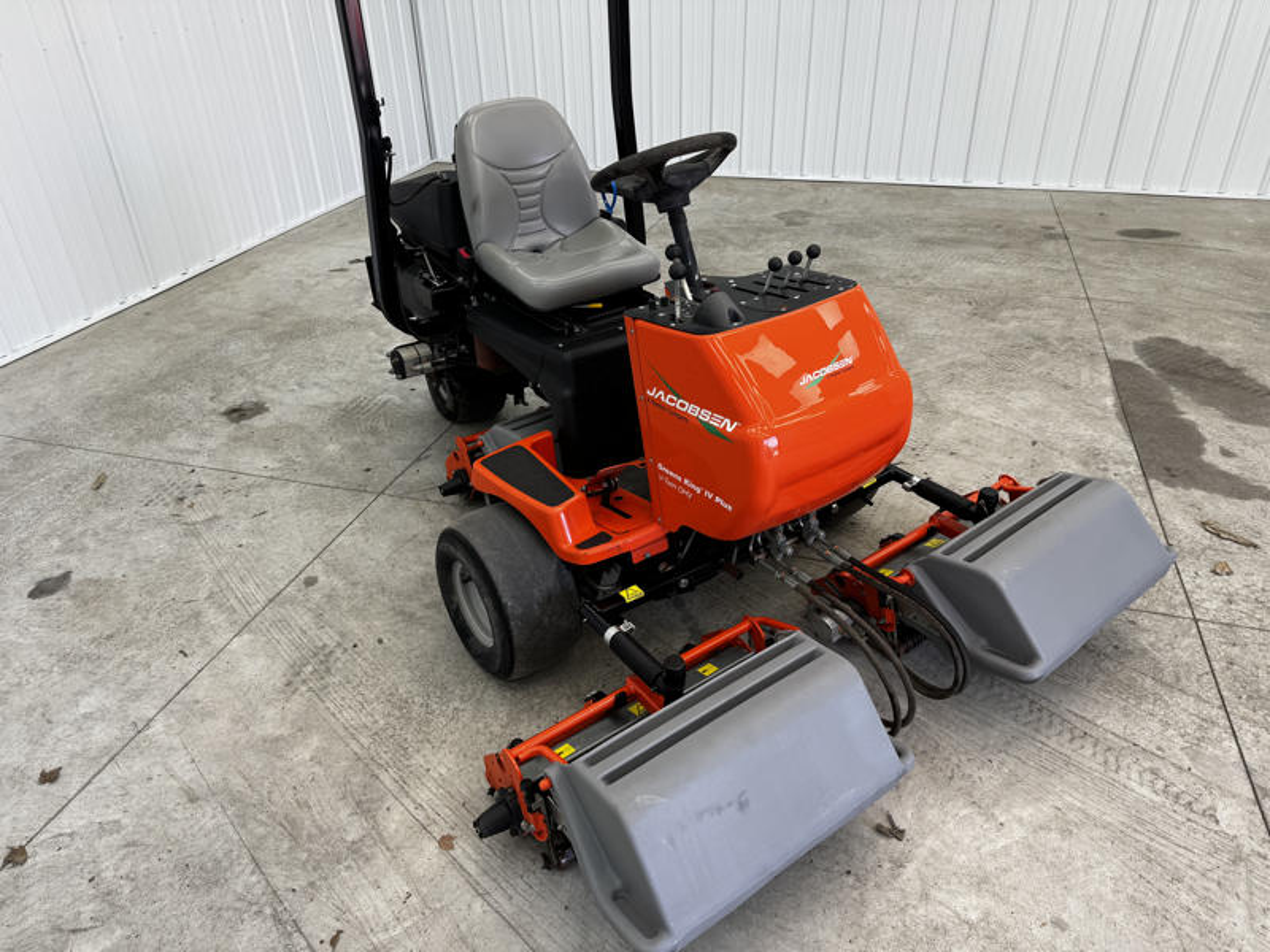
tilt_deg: -32.0
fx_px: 881
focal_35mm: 24
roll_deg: +1.3
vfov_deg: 56.8
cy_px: 476
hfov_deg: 71.6
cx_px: 635
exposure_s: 1/120
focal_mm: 6.76
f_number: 1.78
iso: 50
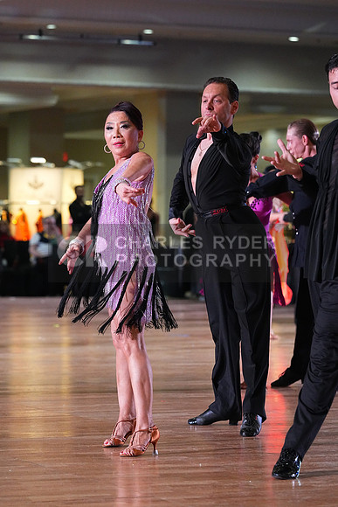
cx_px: 169
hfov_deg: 9.2
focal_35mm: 149
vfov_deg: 13.8
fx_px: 2097
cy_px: 254
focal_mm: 149
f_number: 5
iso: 8000
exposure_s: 1/400
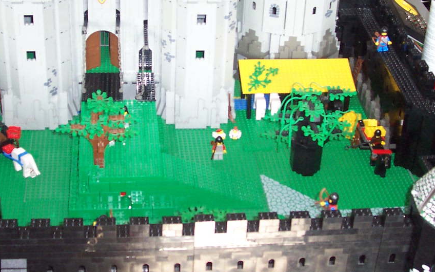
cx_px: 179
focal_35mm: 69
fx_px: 818
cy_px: 116
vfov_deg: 18.9
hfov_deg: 29.7
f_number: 3
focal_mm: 7
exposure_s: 1/60
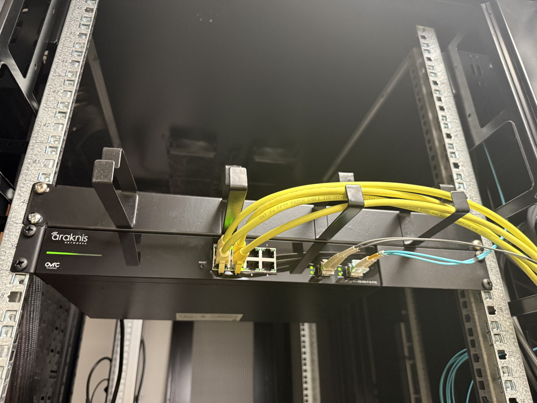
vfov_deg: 56.8
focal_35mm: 24
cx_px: 268
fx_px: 372
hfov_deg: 71.6
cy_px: 202
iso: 640
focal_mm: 6.76
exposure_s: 1/50
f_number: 1.78
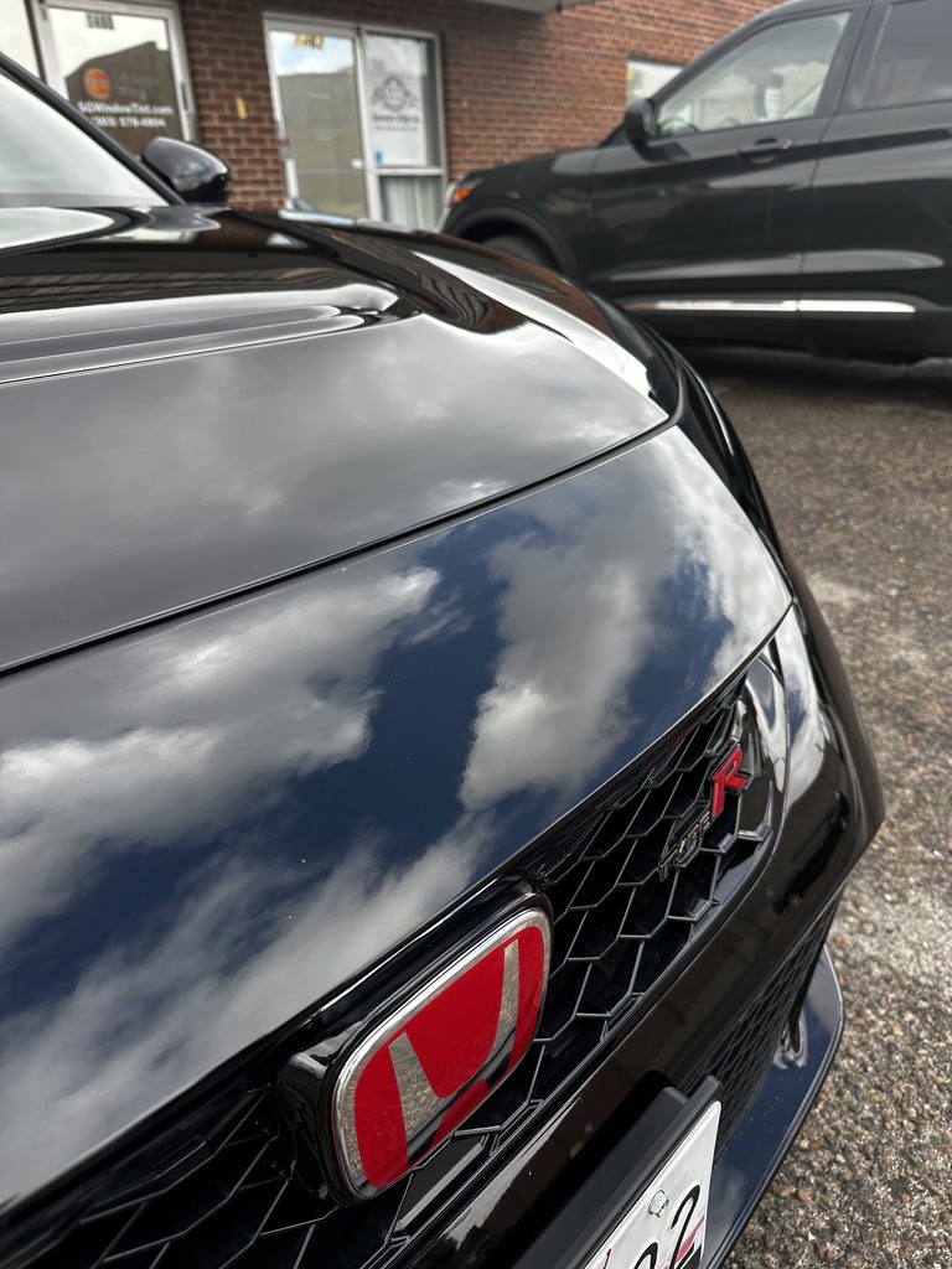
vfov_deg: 71.6
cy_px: 634
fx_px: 880
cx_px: 476
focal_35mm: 24
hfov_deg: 56.8
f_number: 1.78
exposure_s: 1/564
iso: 80
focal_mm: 6.86
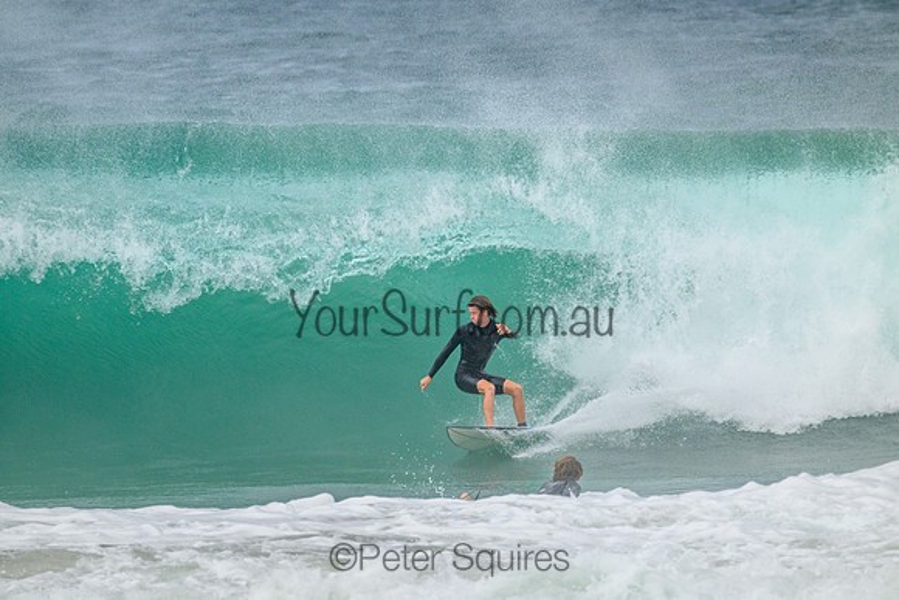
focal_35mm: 800
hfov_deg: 2.6
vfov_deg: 1.7
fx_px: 19982
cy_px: 300
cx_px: 450
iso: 1400
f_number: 11
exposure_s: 1/2000
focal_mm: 800
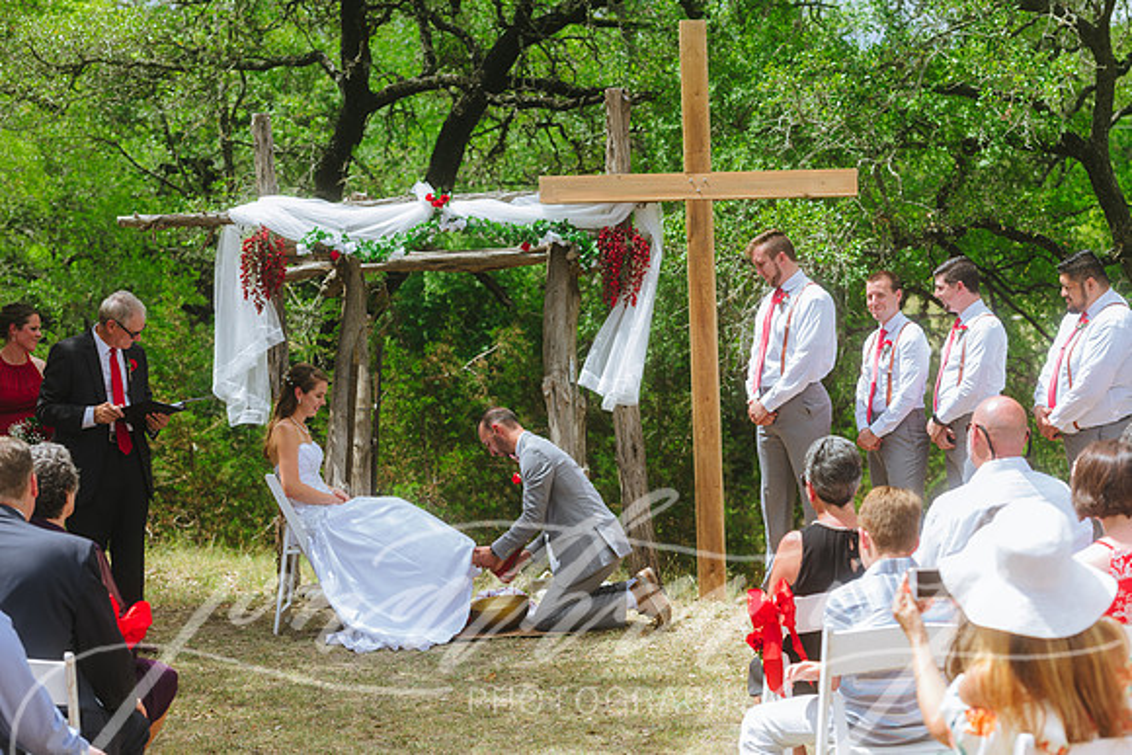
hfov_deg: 23.6
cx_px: 566
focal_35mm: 86
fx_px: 2705
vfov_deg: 15.9
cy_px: 378
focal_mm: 86
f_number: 3.2
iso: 160
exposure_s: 1/400
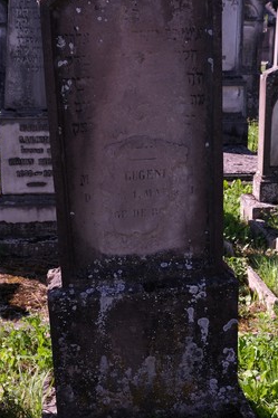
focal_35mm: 53
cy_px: 189
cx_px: 147
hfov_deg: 25.5
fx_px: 614
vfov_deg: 37.5
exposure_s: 1/550
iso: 320
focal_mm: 22.3
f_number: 5.6
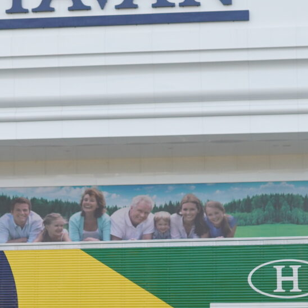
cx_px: 99
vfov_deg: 12.6
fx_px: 1399
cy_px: 136
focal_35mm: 139
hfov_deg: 12.5
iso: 500
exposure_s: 1/3200
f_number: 2.5
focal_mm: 35
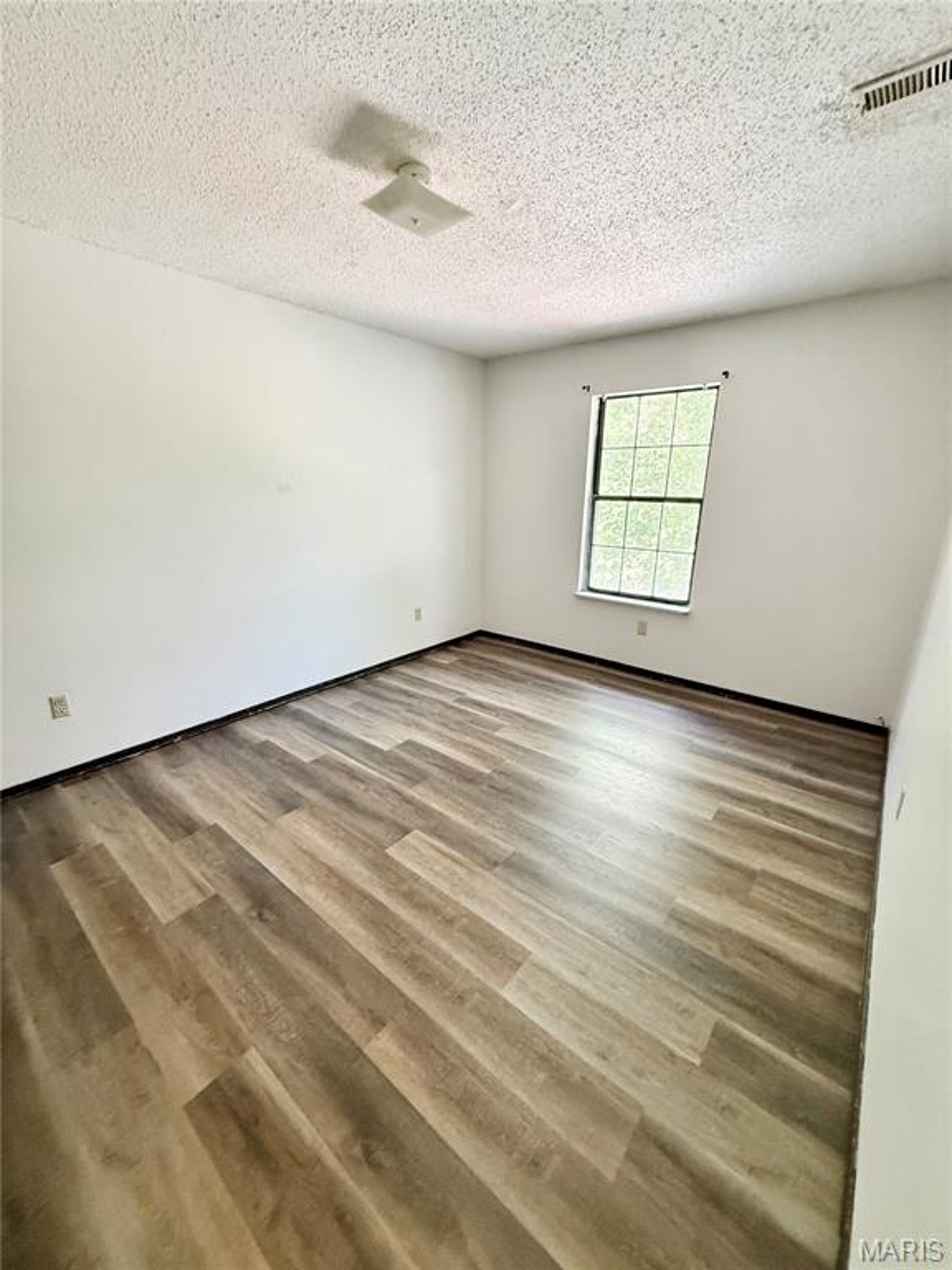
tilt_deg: -13.0
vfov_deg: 102.1
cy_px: 635
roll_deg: -0.2
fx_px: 513
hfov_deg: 85.7
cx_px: 476
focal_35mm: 14
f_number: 2.2
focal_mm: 2.22
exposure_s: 1/99
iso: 320
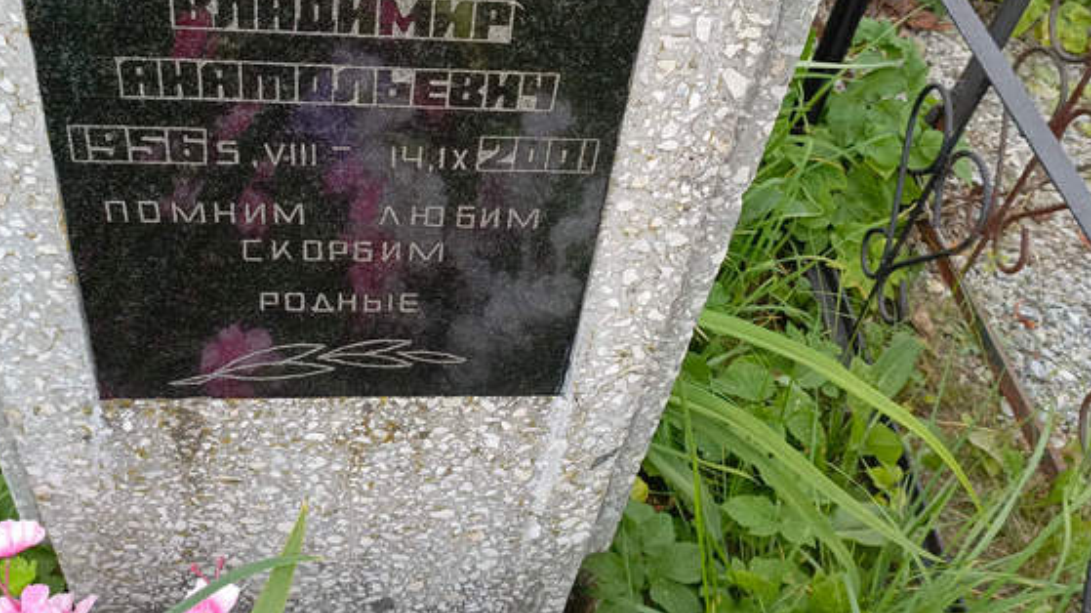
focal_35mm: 39
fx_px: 1128
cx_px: 504
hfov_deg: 51.6
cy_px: 123
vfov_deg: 29.7
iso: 112
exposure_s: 1/111
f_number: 1.69
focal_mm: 4.76
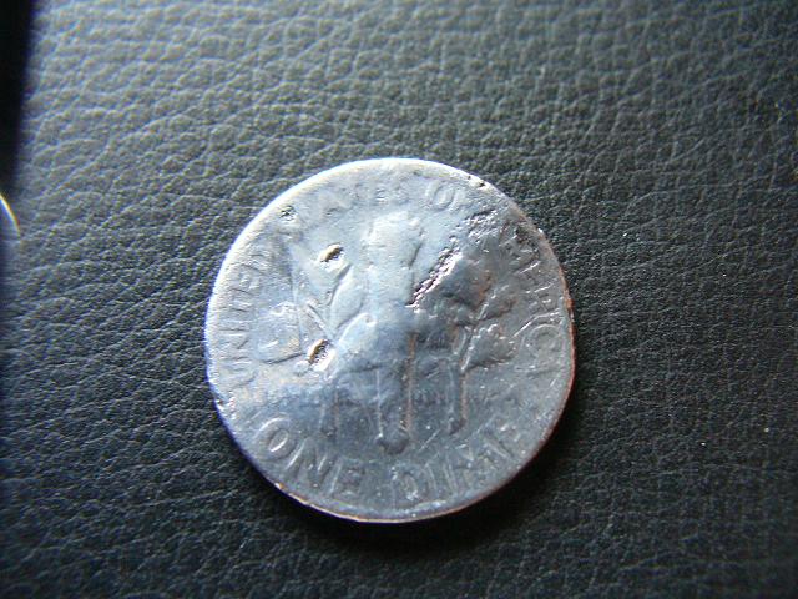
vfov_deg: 38.7
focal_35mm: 37
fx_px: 853
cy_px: 300
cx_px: 399
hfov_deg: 50.1
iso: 200
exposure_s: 1/25
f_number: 2.8
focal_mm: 6.1
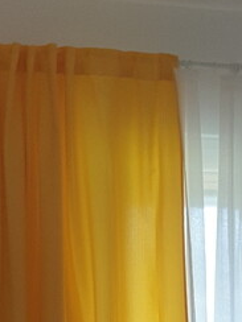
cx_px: 360
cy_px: 334
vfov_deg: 17.6
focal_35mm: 109
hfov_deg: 12.9
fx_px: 1016
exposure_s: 1/60
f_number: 2.4
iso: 64
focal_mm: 4.3
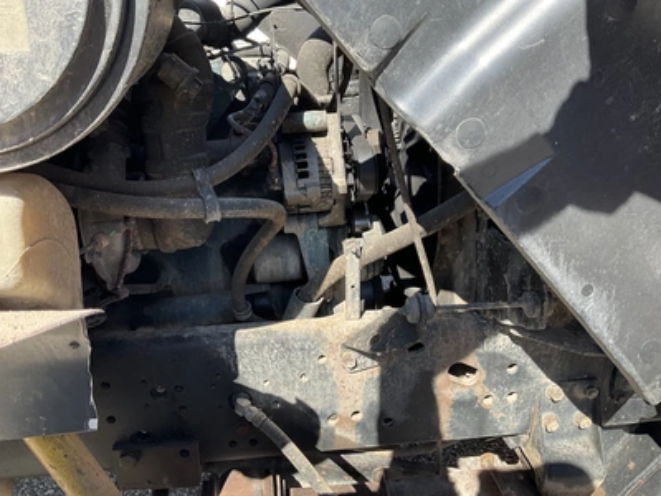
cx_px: 330
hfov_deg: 61.7
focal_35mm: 29
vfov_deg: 48.2
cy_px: 248
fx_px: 554
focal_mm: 3
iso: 25
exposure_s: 1/353
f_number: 1.8
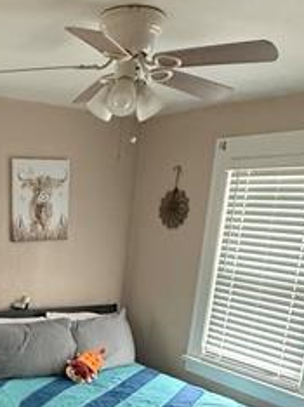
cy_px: 367
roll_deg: -2.7
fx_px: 540
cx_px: 9
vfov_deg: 38.4
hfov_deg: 29.6
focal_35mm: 46
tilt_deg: -15.9
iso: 640
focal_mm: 2.22
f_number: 2.2
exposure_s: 1/60
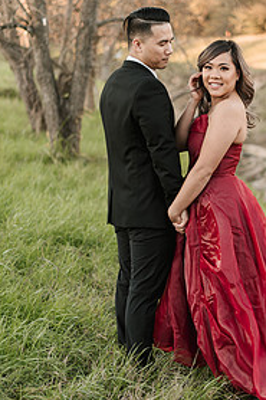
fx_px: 899
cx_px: 207
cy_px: 165
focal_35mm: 81
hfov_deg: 16.7
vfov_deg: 25.0
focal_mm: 50
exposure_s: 1/200
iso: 160
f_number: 1.8
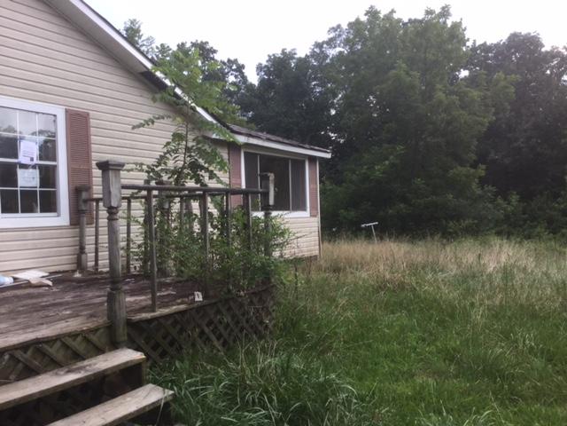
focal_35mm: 31
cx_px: 284
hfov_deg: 58.4
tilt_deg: -1.6
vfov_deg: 45.4
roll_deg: +0.9
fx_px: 508
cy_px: 213
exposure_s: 1/120
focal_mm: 3.3
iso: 25
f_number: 2.4
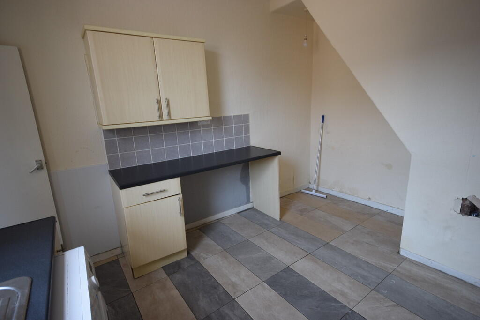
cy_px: 160
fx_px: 240
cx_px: 240
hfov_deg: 90.0
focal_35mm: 18
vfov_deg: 67.4
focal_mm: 12
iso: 450
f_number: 4.5
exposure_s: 1/60
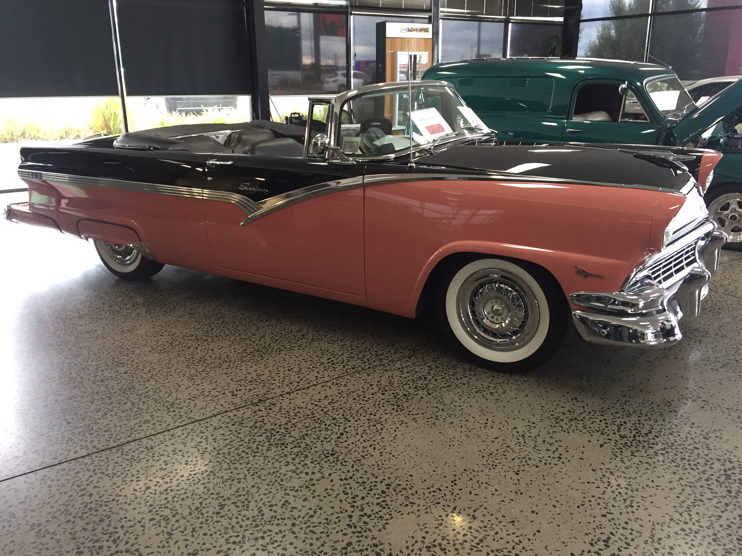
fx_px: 622
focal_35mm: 29
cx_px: 371
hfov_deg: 61.7
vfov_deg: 48.2
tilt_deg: -16.7
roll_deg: -0.4
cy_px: 278
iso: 160
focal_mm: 4.15
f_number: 2.2
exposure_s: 1/33
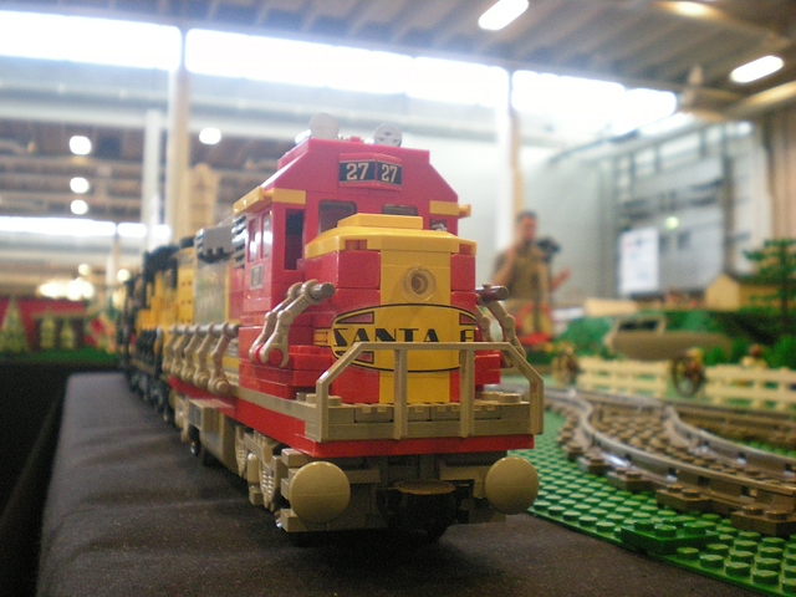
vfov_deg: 37.7
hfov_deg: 49.0
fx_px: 874
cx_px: 398
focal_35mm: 38
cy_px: 298
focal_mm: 6.3
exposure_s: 1/16
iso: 400
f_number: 3.1
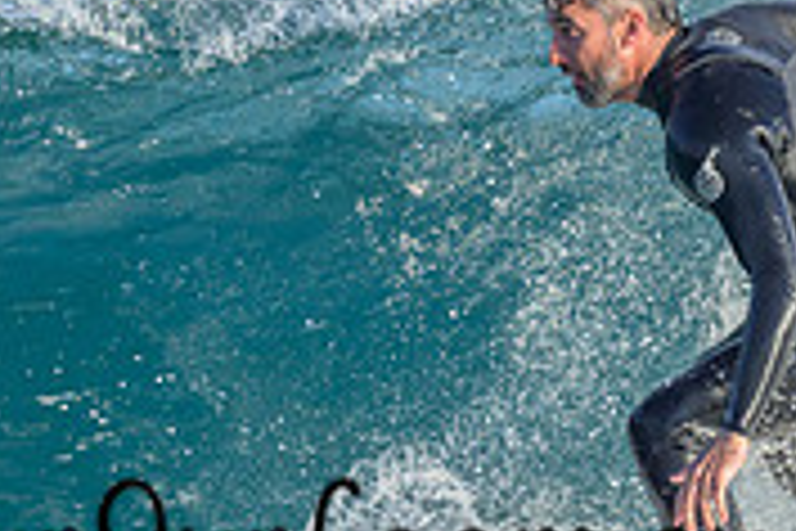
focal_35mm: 3234
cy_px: 596
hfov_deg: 0.6
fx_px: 71502
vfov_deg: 0.4
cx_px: 386
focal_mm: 800
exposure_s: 1/2000
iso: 720
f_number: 6.3
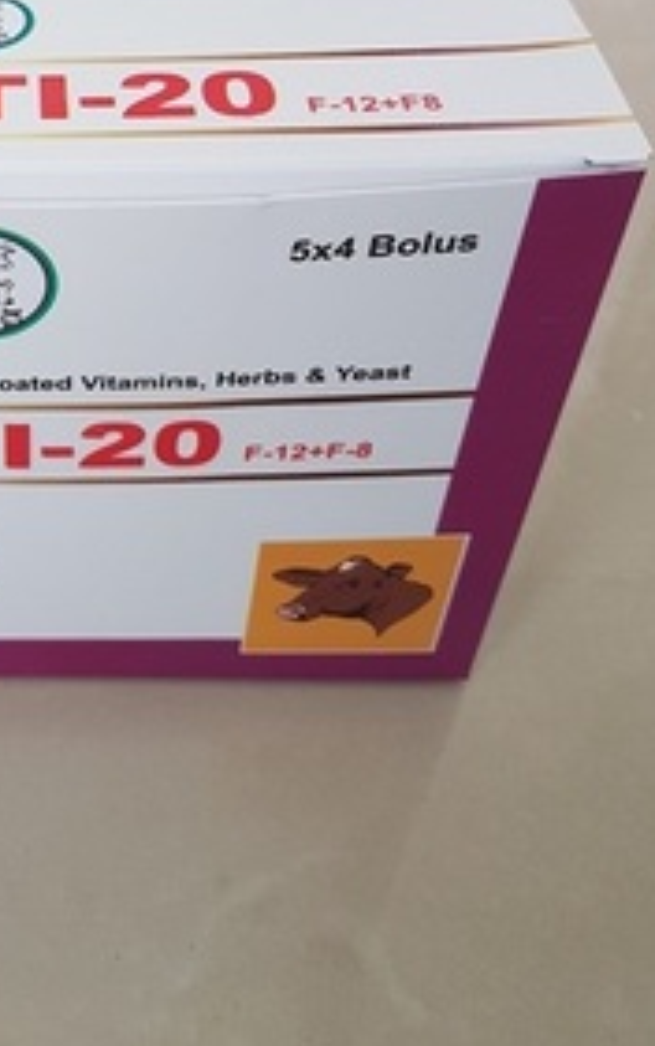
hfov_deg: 25.0
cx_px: -13
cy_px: 223
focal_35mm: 49
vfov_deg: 39.6
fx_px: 1397
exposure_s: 1/50
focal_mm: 4.2
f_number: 1.7
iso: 50
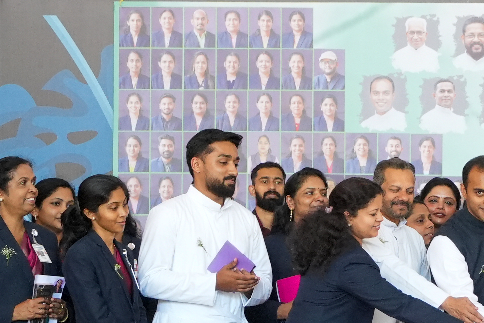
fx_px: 3104
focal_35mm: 231
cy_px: 251
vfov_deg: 5.9
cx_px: 569
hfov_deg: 8.8
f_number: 5
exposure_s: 1/100
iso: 2000
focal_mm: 41
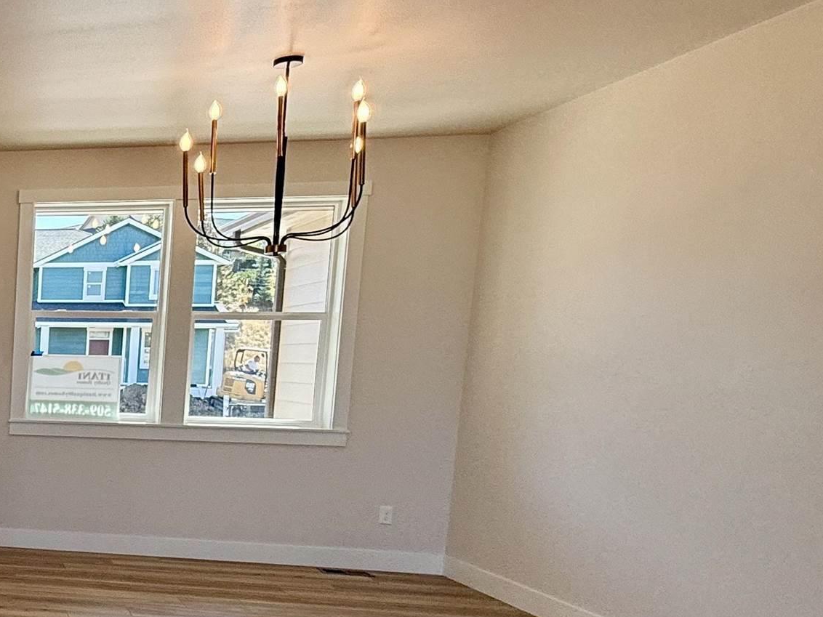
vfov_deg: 36.9
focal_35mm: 38
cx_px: -277
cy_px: 453
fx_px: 903
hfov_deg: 33.6
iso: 64
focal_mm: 2.22
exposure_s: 1/191
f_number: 2.2
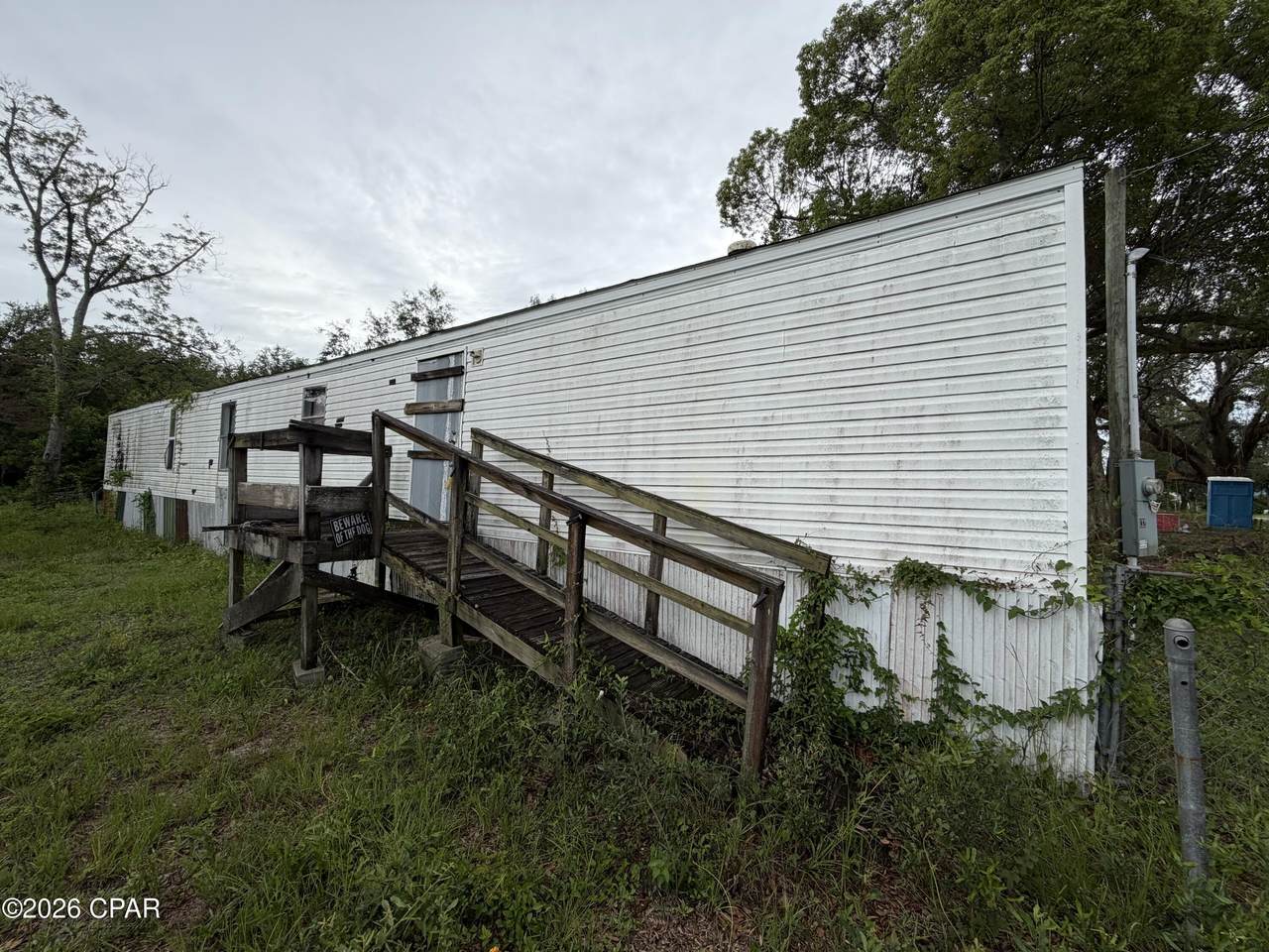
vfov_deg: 85.7
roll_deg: -1.8
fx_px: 513
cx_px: 634
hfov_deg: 102.1
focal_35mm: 14
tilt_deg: +0.5
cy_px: 476
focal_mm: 2.22
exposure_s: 1/742
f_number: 2.2
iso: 40
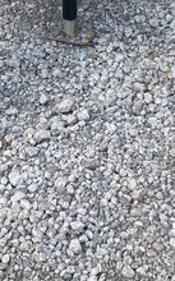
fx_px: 757
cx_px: 139
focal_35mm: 99
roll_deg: -2.3
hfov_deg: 13.1
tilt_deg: -13.0
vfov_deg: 18.1
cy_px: -174
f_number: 1.8
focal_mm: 3.99
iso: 32
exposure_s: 1/684
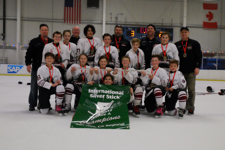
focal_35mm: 51
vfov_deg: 26.5
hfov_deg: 38.9
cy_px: 75
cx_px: 112
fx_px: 319
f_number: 8
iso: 12800
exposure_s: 1/250
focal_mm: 34.3
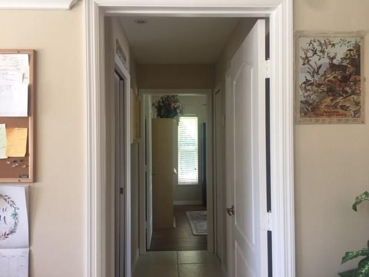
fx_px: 309
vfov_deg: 48.2
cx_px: 184
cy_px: 138
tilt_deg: +3.1
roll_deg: -0.1
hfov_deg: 61.7
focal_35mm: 29
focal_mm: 4.15
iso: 25
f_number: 2.2
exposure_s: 1/15
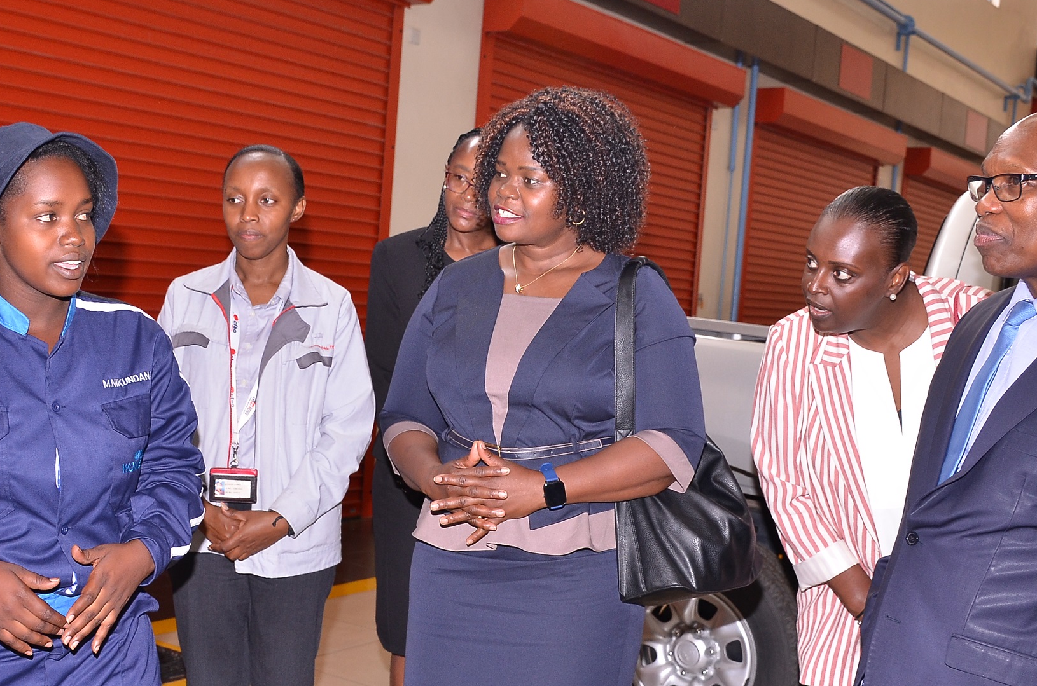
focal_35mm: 46
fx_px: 1322
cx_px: 491
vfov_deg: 29.1
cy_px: 384
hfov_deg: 42.8
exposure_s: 1/160
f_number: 4.5
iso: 500
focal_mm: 20
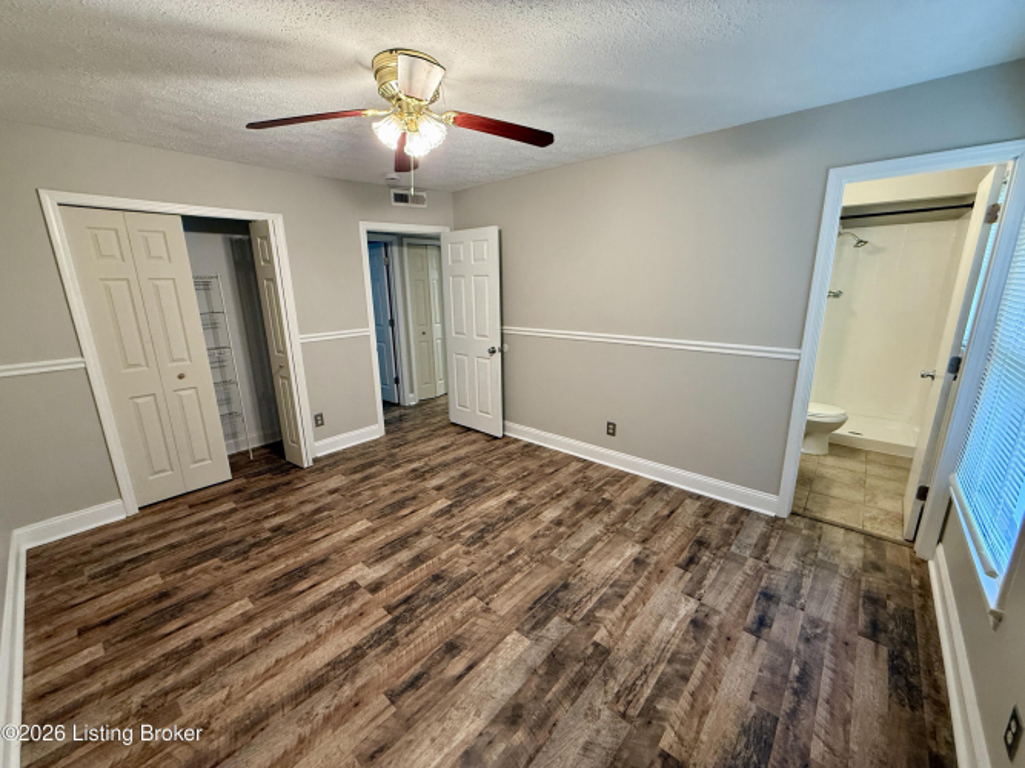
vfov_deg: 85.7
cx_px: 512
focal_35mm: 14
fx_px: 414
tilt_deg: -13.5
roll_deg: +1.0
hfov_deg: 102.1
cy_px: 384
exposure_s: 1/60
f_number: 2.2
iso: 320
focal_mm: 2.22
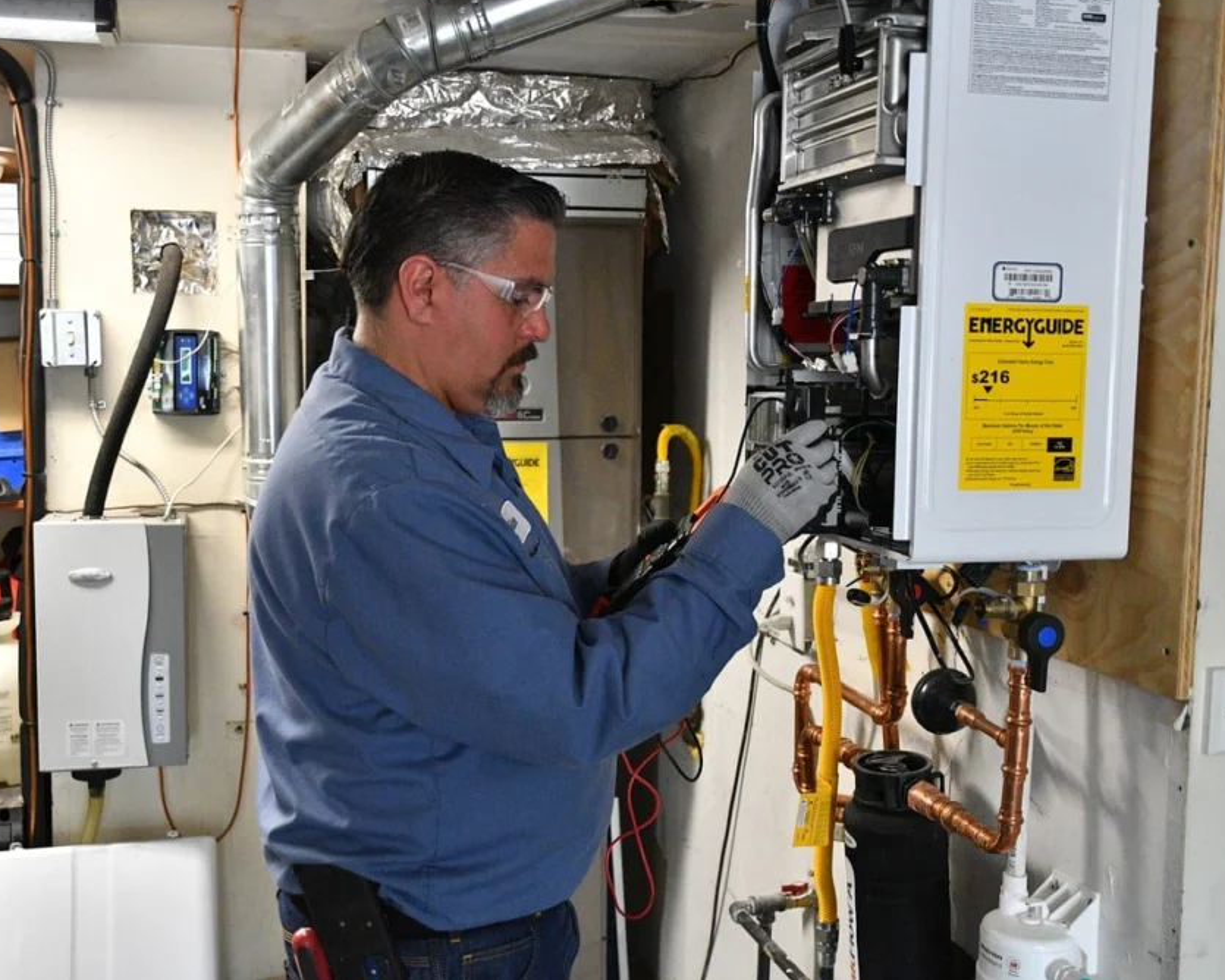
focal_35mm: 38
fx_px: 1378
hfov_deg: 47.8
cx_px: 540
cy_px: 480
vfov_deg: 39.2
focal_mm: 22
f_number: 3
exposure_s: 1/1600
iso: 2500
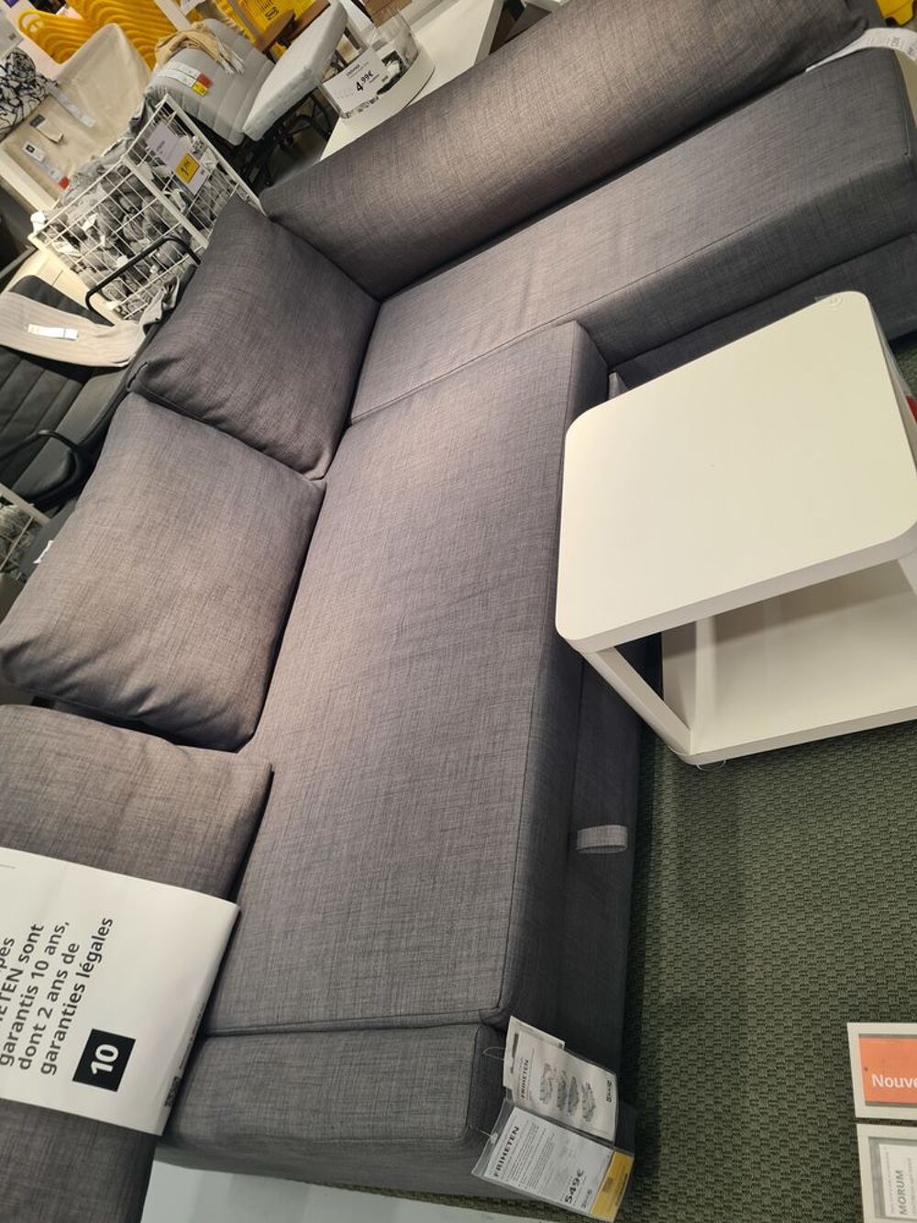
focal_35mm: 26
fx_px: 918
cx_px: 458
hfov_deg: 53.1
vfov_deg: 67.3
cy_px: 612
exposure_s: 1/50
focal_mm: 5.4
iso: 64
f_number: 1.8
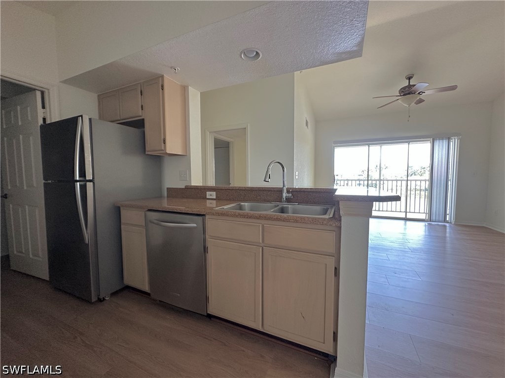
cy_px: 189
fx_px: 204
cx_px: 252
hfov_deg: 102.1
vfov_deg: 85.7
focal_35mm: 14
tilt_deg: -3.7
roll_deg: +0.4
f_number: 2.2
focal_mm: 2.22
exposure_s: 1/94
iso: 320
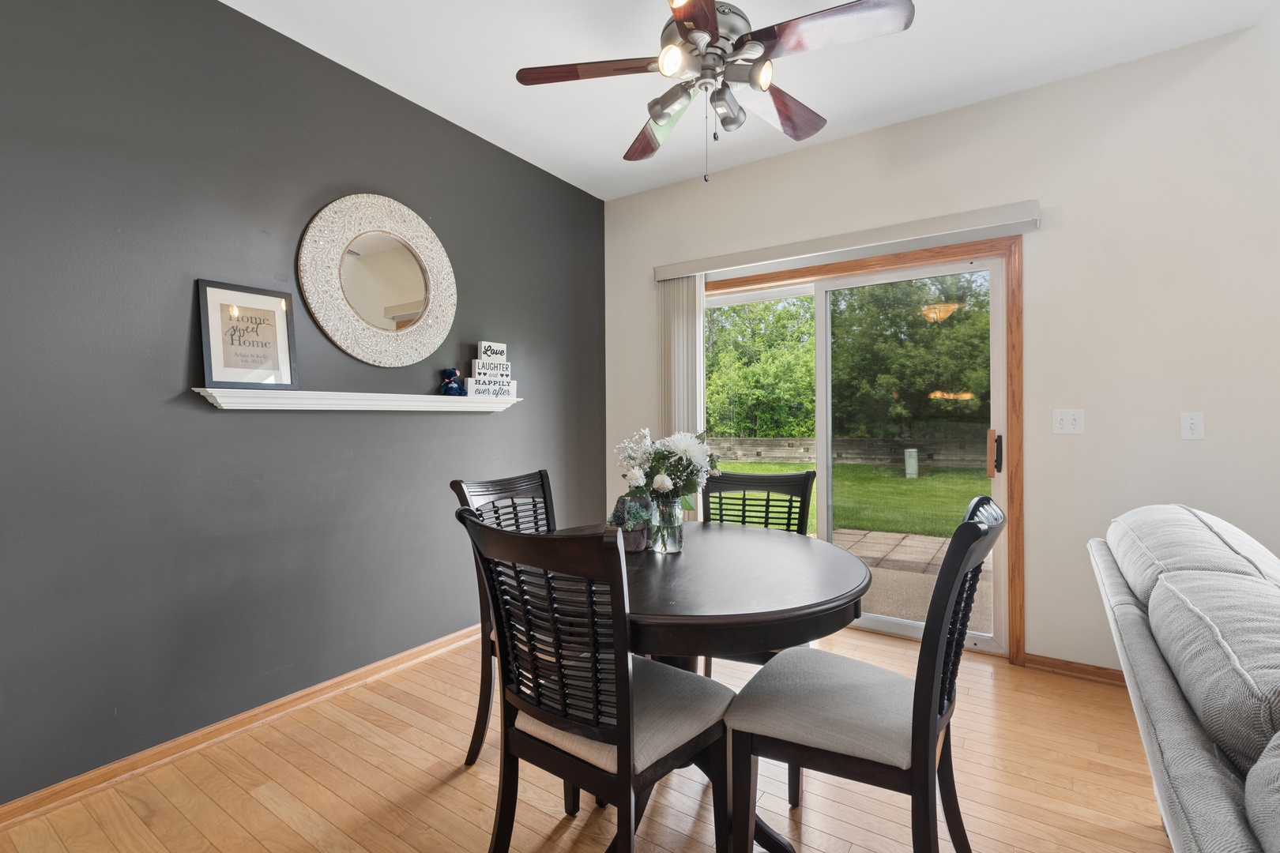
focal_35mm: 15
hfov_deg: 100.4
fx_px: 533
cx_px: 640
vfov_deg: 77.3
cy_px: 426
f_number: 8
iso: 250
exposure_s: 1/50
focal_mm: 10
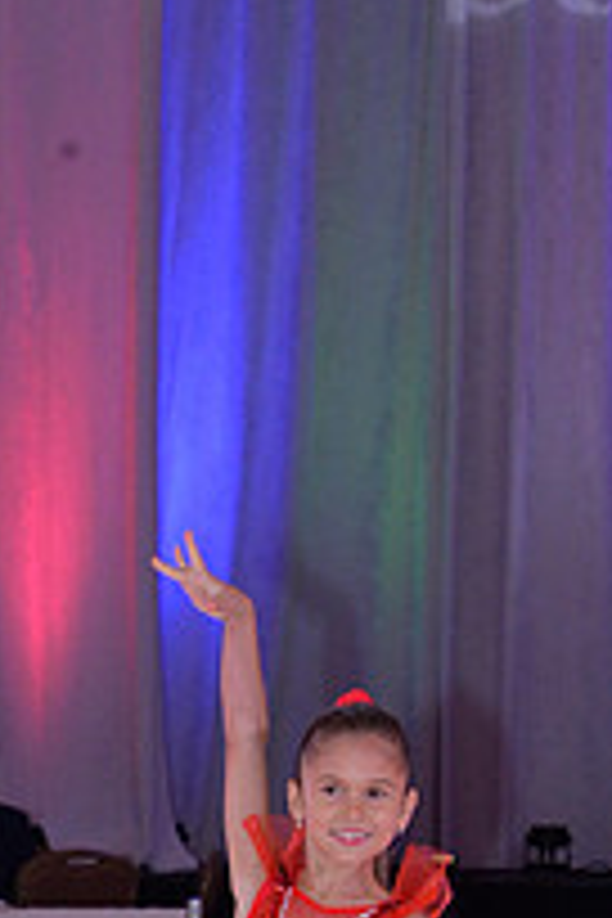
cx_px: -182
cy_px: 1184
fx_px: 8389
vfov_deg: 6.2
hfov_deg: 4.2
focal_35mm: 329
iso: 2000
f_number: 8
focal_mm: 116
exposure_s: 1/250
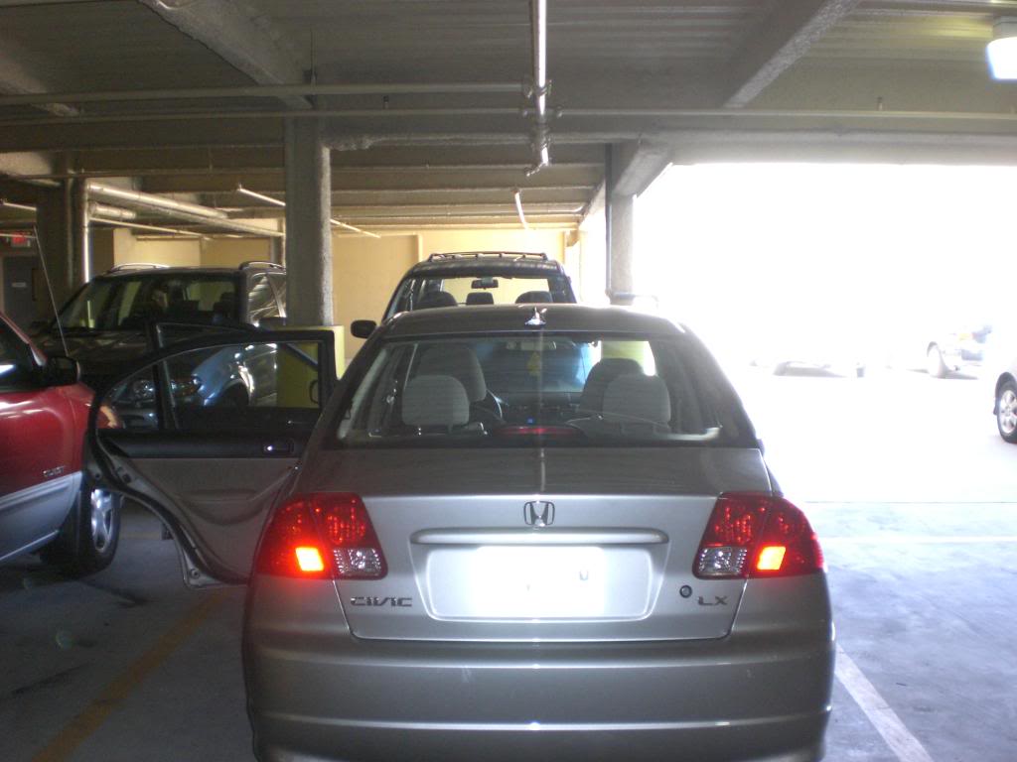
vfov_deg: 37.7
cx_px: 508
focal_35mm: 38
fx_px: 1116
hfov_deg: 49.0
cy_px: 381
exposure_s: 1/80
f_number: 3.1
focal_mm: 6.3
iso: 200
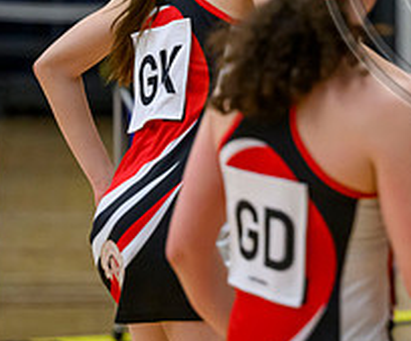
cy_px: -67
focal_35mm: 460
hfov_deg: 4.1
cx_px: 512
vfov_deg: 3.4
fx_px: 5674
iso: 5000
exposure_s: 1/1250
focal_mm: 150
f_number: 2.8
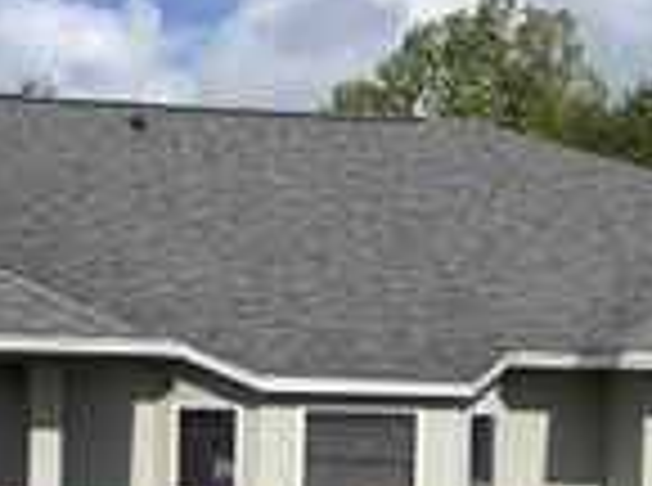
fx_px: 1559
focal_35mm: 83
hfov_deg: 23.4
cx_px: 175
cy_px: 457
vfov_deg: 17.4
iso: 80
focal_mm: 6.76
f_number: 1.78
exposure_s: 1/7353
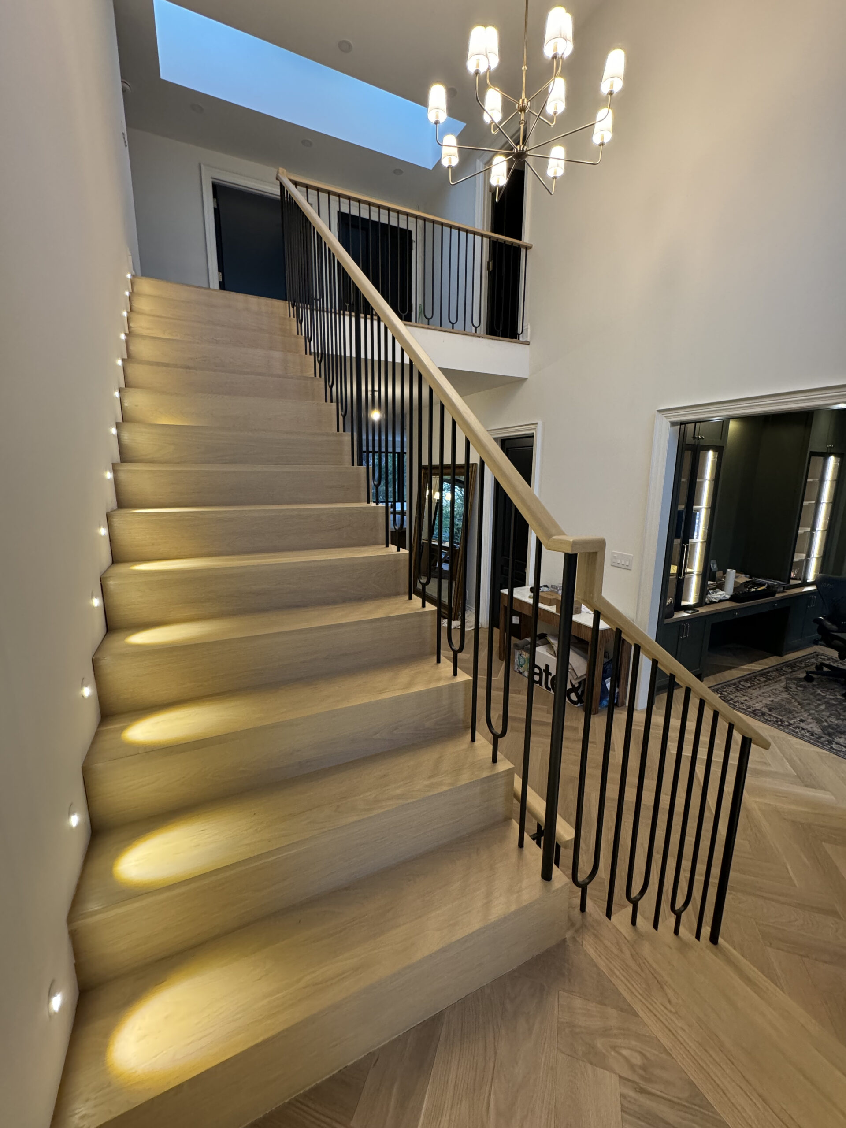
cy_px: 564
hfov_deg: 85.7
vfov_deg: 102.1
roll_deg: -0.2
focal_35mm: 14
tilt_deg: -10.4
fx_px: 456
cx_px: 423
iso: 320
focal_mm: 2.22
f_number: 2.2
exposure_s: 1/60
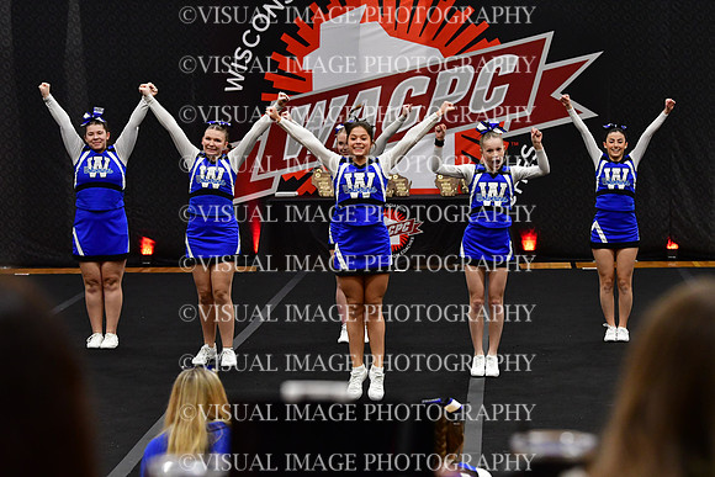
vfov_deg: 11.2
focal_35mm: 123
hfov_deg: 16.6
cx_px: 358
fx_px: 2443
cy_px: 238
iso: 4000
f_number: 4
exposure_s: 1/500
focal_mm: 82
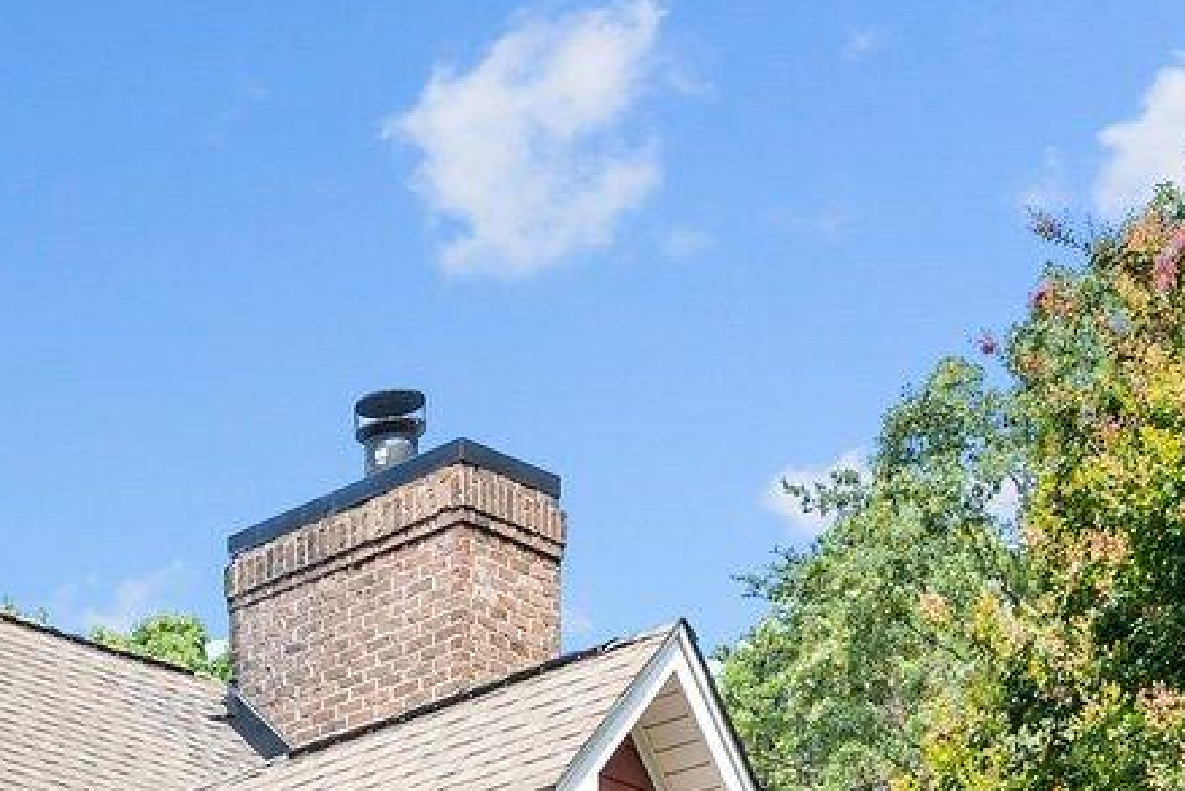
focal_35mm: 84
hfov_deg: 22.0
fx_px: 2766
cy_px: 1475
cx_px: -310
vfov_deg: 14.2
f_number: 7.1
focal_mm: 18
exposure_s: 1/100
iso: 200
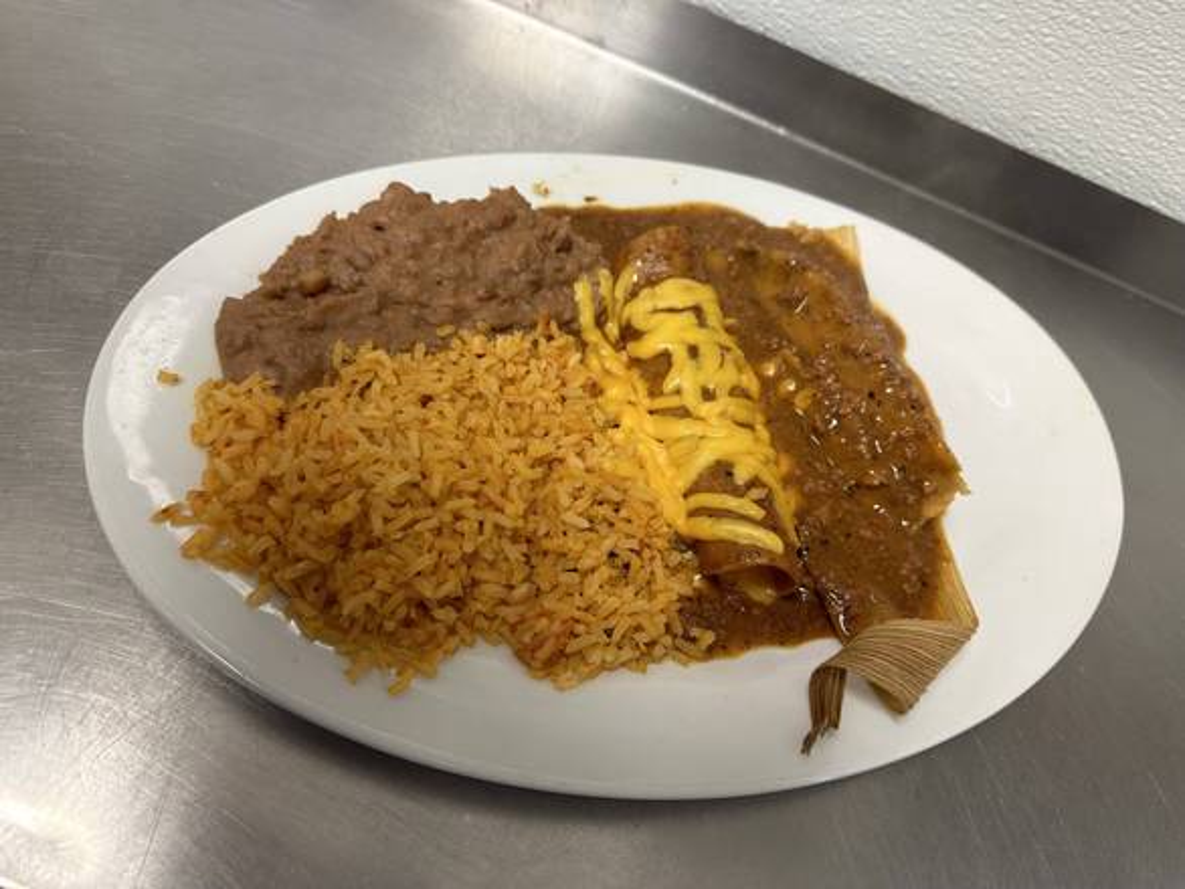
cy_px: 444
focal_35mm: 24
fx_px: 822
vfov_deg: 56.9
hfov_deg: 71.6
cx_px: 592
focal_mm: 6.86
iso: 160
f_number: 1.78
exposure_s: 1/60
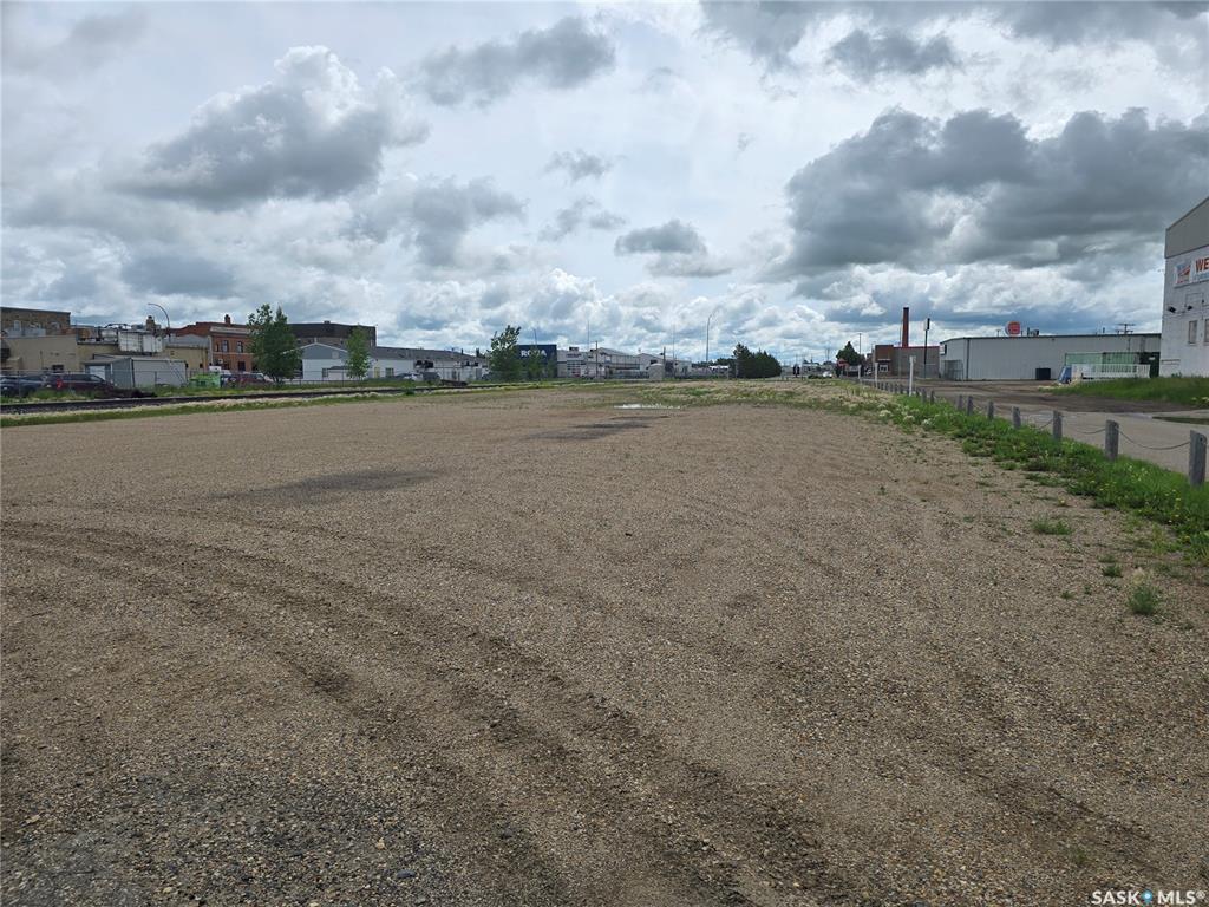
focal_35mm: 23
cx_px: 604
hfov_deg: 73.9
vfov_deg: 58.9
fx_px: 803
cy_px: 454
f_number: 1.7
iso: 12
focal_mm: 6.3
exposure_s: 1/1139
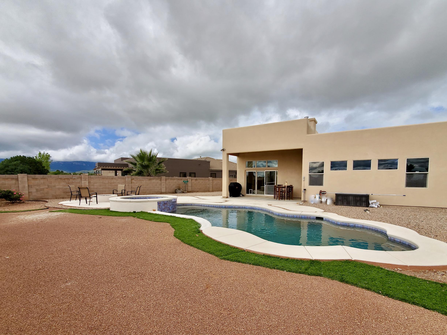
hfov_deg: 94.5
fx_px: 207
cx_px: 225
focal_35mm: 16
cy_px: 194
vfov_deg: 77.5
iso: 50
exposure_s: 1/1035
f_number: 2.2
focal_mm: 1.8
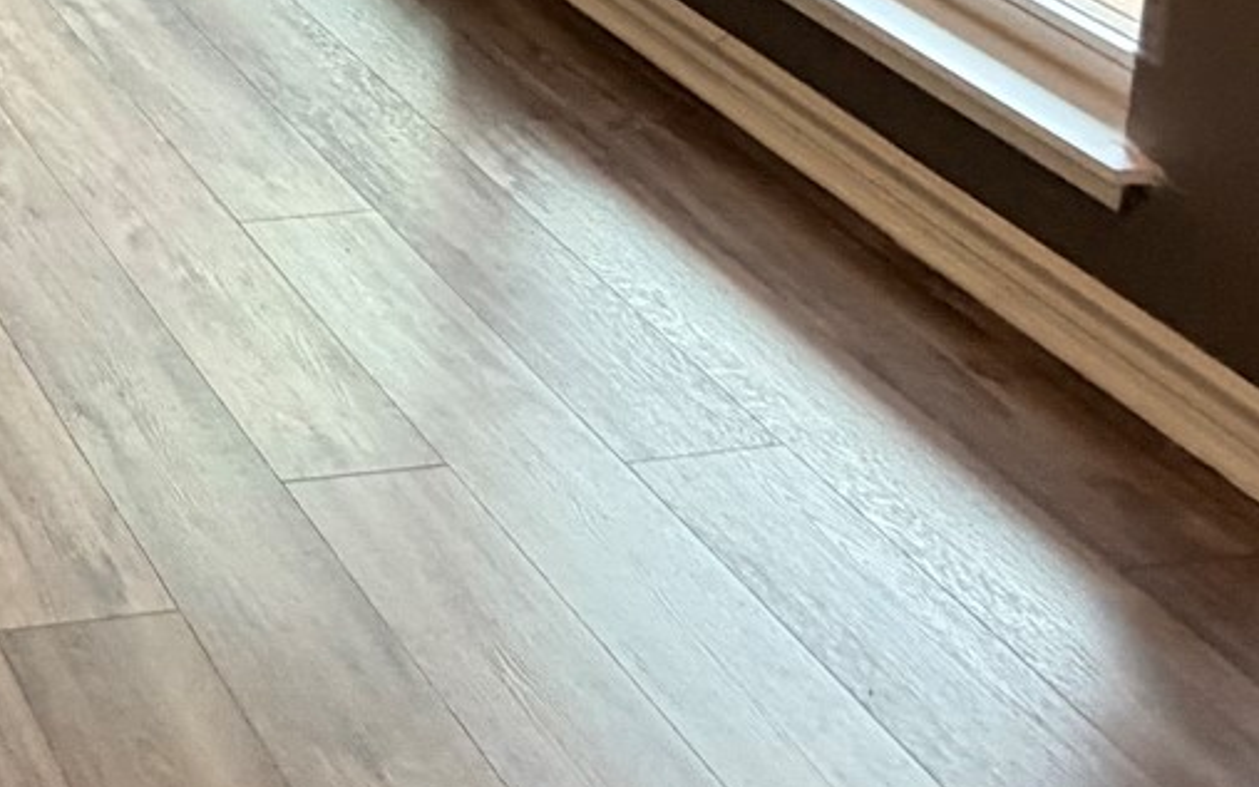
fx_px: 2059
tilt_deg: -7.8
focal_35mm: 60
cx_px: -524
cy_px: -767
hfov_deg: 26.6
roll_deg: +0.8
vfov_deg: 16.6
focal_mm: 2.22
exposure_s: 1/60
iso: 320
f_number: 2.2
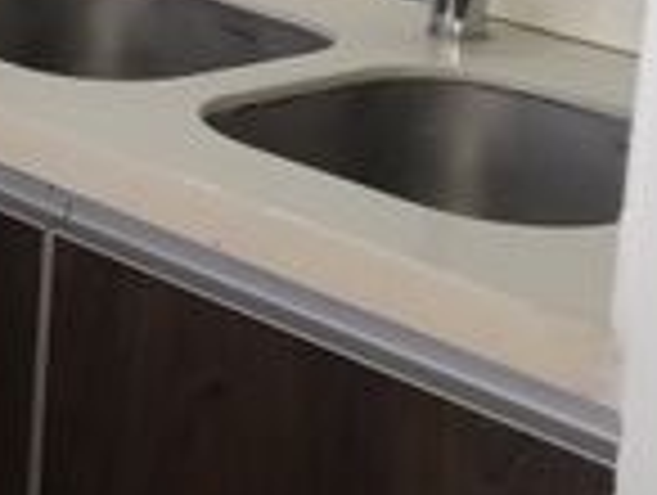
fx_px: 2167
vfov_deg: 12.5
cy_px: -202
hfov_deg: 15.7
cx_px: -367
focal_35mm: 114
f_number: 2
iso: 250
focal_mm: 4.6
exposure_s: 1/33.3
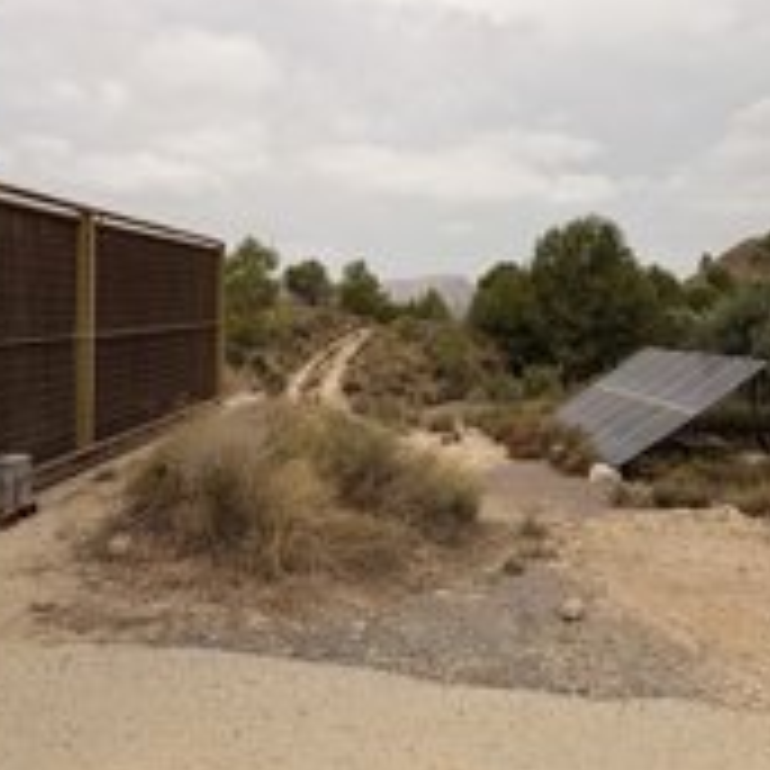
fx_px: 654
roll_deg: +0.2
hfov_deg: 59.2
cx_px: 527
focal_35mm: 26
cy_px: 279
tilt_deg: +1.9
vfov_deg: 60.0
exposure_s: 1/1399
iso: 20
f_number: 2.2
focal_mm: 2.22
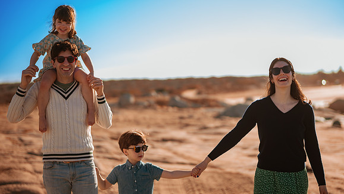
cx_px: 172
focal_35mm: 61
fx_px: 556
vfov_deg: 19.7
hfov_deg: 34.4
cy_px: 105
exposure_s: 1/2500
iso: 50
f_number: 1.8
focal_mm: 58
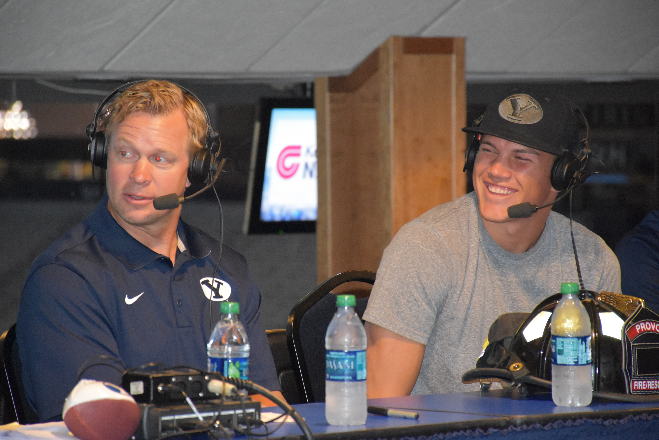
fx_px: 3844
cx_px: 330
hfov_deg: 9.8
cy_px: 220
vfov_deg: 6.5
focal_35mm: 210
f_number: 5.6
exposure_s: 1/60
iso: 5600
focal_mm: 140
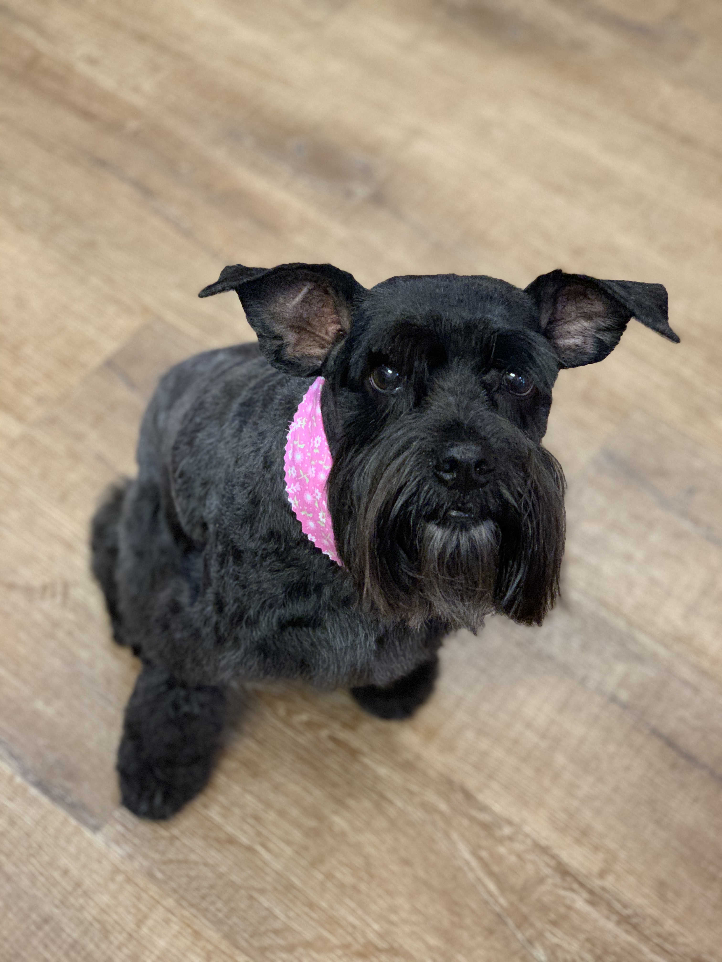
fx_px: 1446
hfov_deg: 28.0
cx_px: 361
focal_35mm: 52
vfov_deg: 36.8
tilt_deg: -56.2
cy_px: 481
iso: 320
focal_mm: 6
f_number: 2.4
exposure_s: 1/60
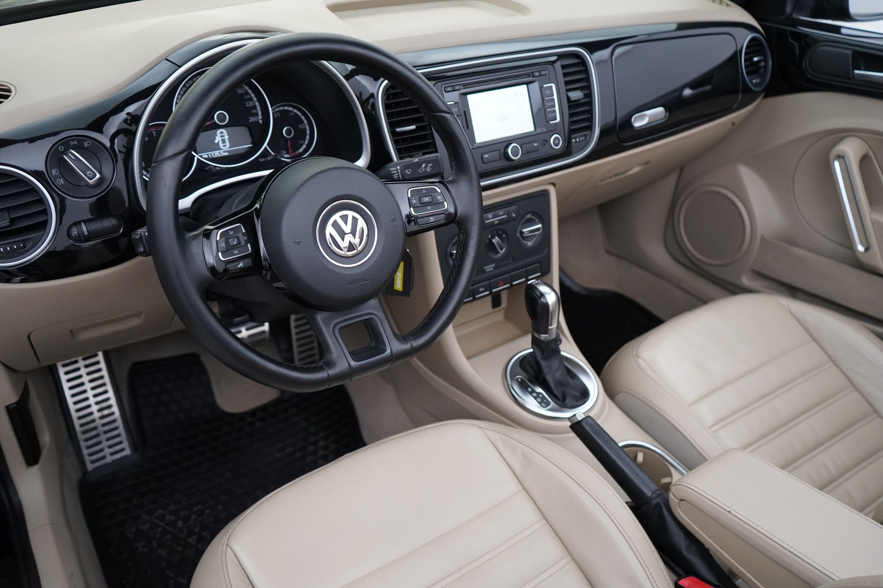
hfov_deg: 63.7
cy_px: 294
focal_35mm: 29
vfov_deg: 45.0
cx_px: 442
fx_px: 711
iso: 4000
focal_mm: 29
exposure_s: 1/160
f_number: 3.5
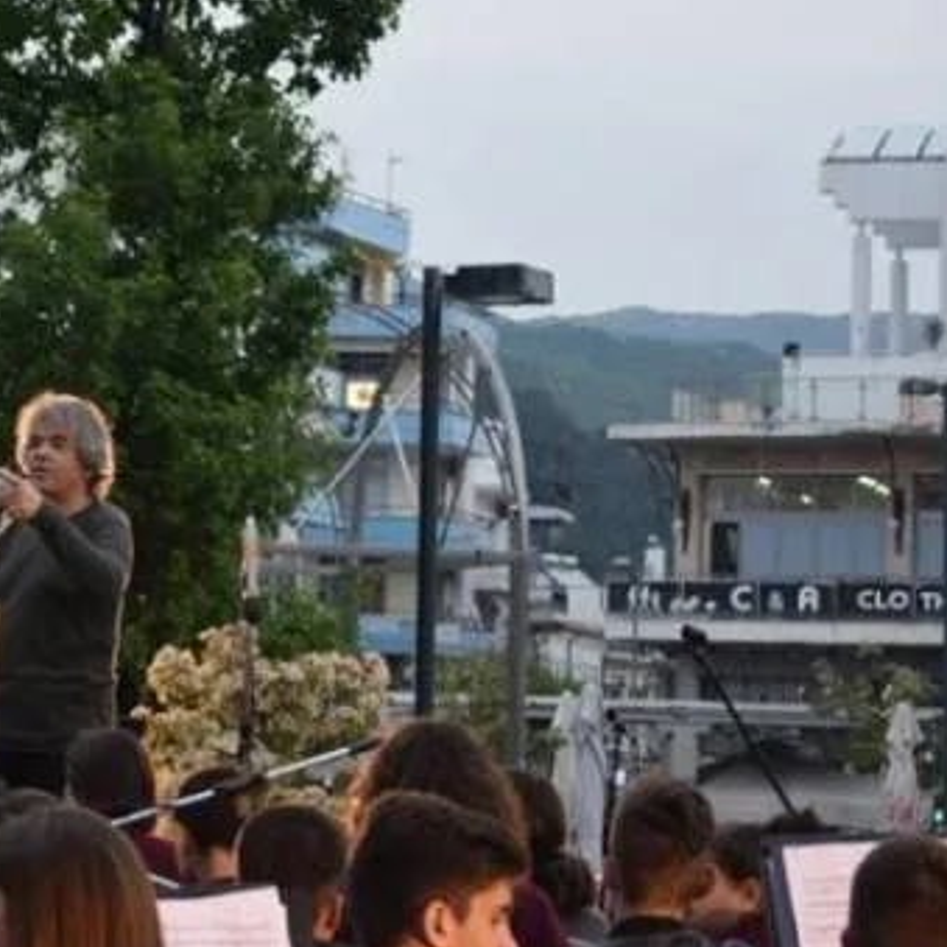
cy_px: 376
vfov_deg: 12.0
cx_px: 17
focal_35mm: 145
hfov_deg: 11.9
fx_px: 4484
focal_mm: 55
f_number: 5.6
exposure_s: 1/60
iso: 1100
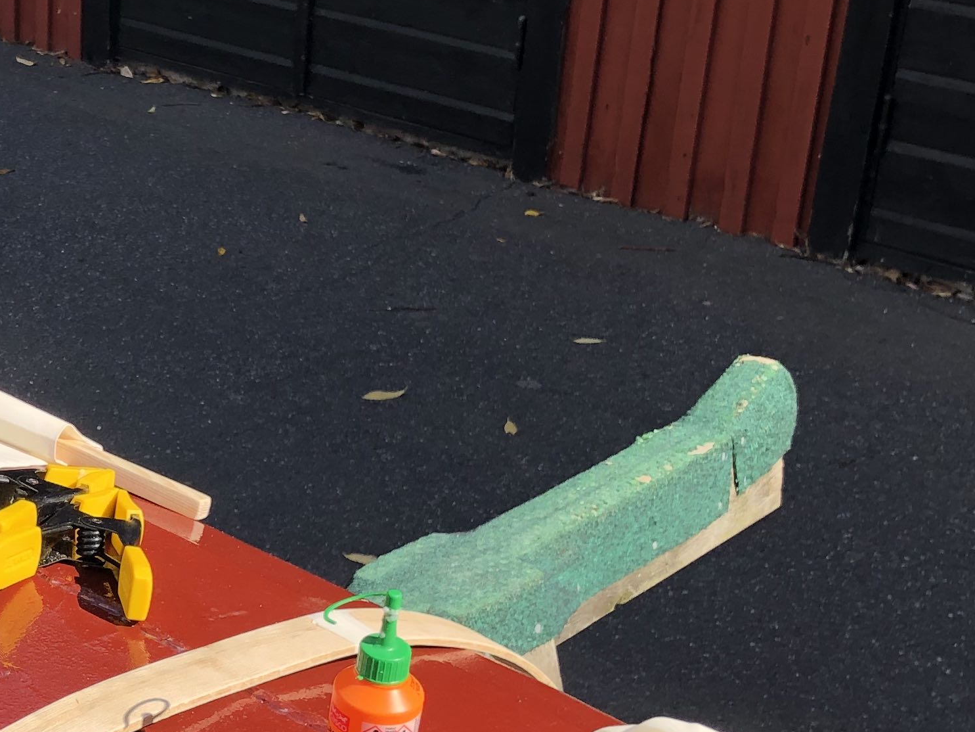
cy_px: 511
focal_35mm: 76
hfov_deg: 24.3
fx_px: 2141
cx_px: -44
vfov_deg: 19.3
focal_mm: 3.99
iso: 20
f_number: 1.8
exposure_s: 1/649
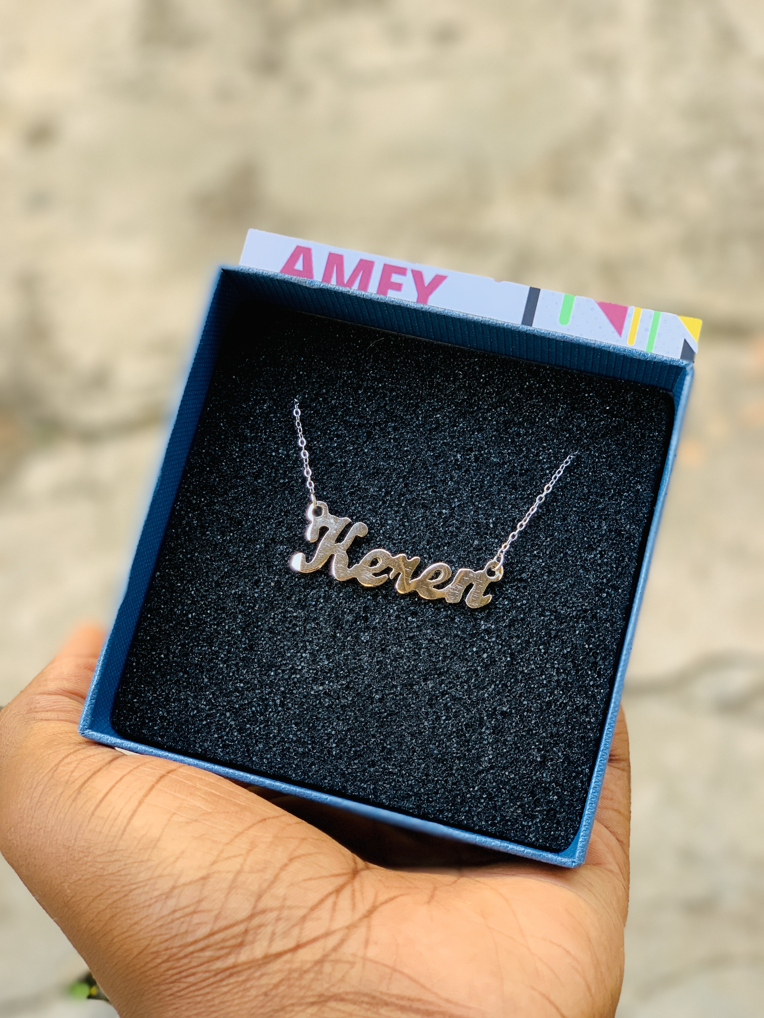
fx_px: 1530
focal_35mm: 52
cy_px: 509
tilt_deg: -56.1
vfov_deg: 36.8
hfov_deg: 28.0
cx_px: 382
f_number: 2.4
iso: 50
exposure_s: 1/122
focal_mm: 6
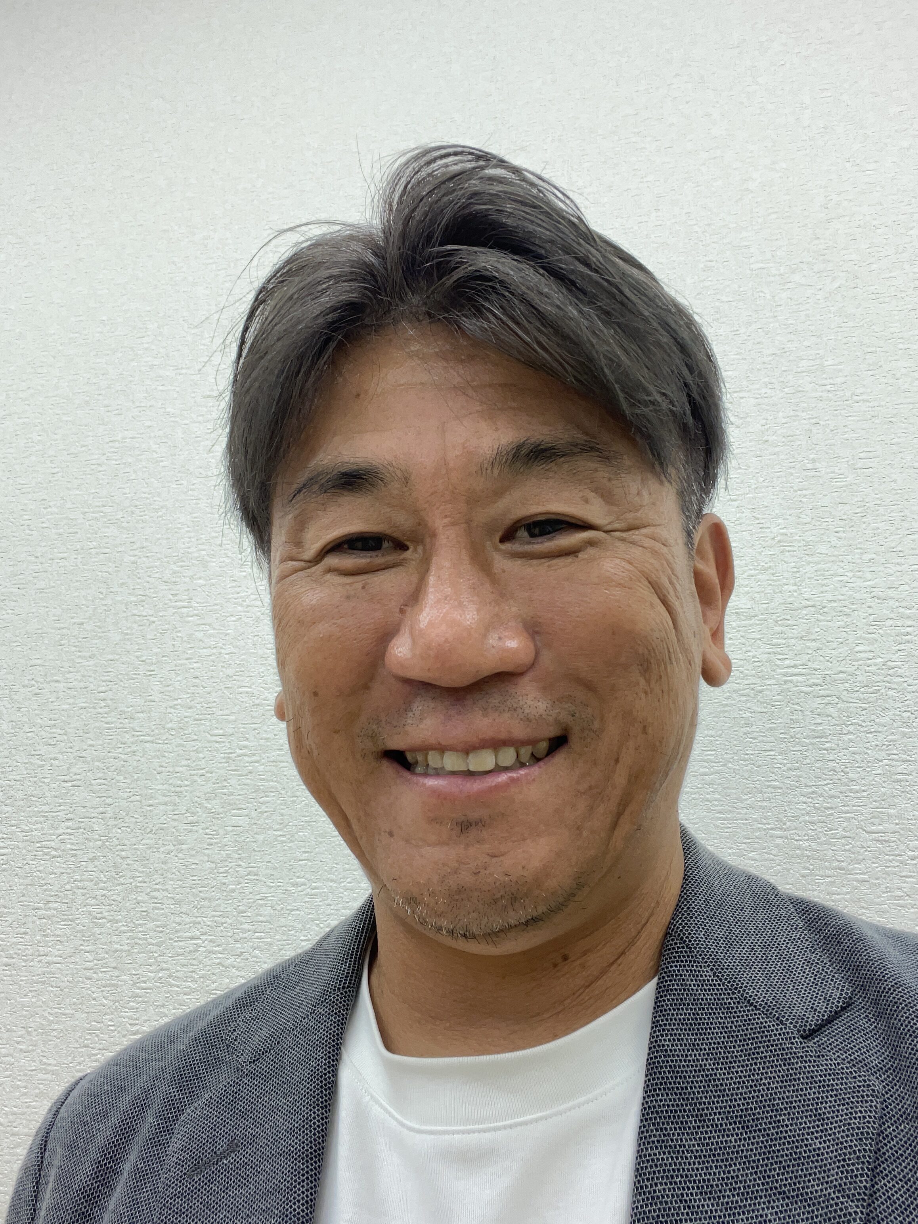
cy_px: 612
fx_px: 1061
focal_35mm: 30
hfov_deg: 46.8
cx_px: 459
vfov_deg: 60.0
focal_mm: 2.71
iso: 80
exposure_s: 1/60
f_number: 2.2
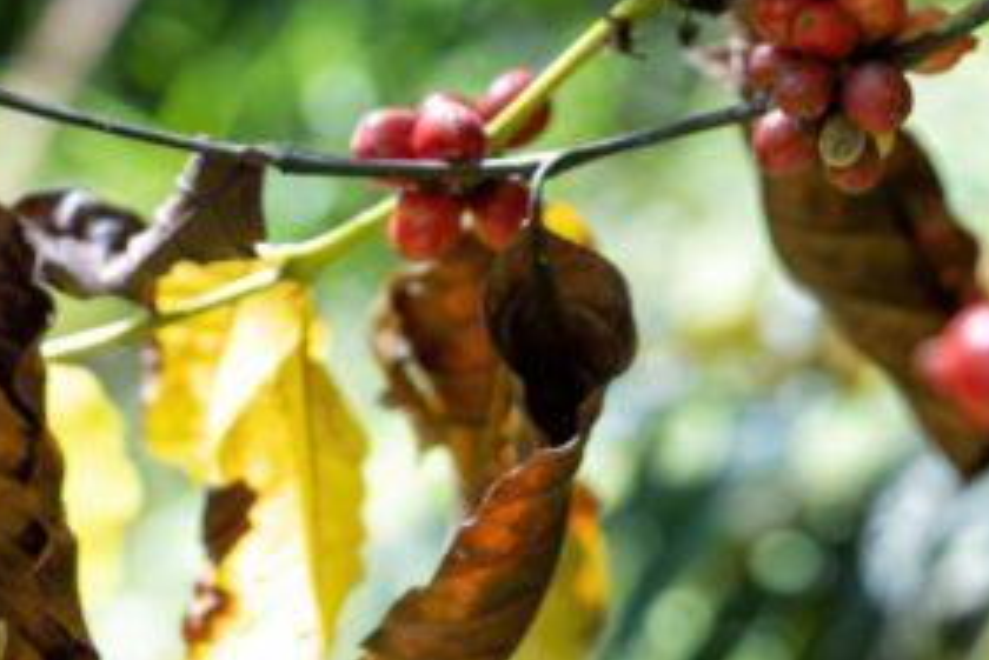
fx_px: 2639
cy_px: -124
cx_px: 1084
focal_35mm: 96
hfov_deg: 20.3
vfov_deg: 13.9
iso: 100
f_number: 2.8
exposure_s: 1/200
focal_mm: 35
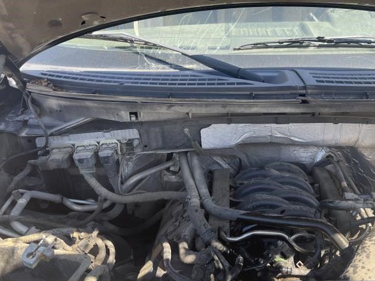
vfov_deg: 41.8
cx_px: 239
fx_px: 368
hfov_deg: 53.2
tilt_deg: -27.6
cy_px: 145
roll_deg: -1.6
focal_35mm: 34
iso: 32
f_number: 1.6
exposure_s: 1/300
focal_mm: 5.1
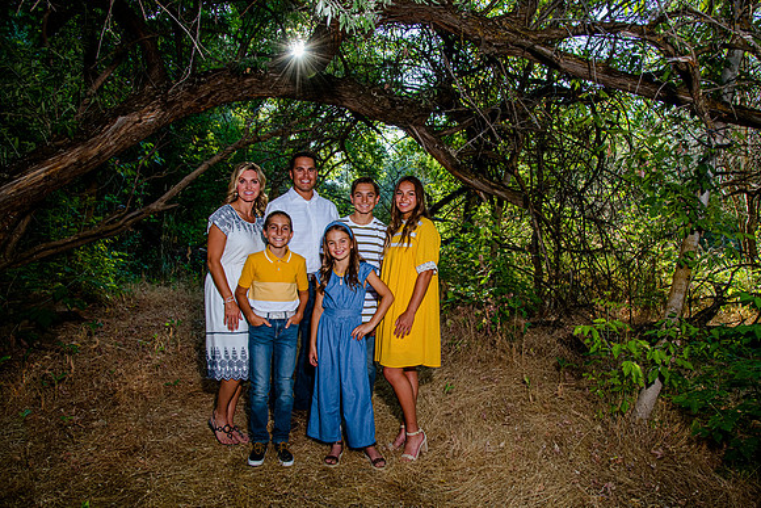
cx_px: 420
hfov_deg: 67.7
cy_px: 278
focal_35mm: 27
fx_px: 566
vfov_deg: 48.3
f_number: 7.1
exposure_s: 1/250
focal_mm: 24
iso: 500
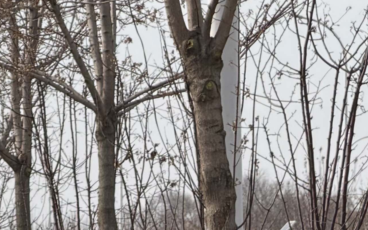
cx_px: -407
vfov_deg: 2.8
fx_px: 4704
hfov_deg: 4.4
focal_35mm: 469
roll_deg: +0.8
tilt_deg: -0.9
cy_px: 391
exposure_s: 1/638
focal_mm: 16.89
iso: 25
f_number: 2.8
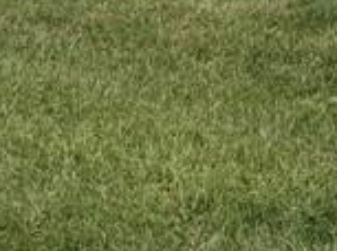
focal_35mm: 161
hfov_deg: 12.0
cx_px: 436
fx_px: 1564
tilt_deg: +2.9
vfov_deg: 8.0
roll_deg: -1.3
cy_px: -480
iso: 80
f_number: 1.78
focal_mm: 6.76
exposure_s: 1/3759
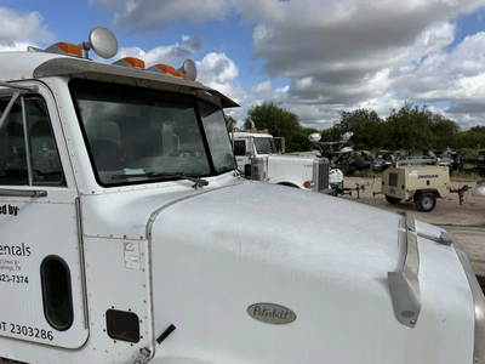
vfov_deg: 56.8
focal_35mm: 24
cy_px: 182
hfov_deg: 71.6
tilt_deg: -9.3
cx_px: 242
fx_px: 336
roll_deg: +1.1
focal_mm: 6.76
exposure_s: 1/7353
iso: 80
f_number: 1.78
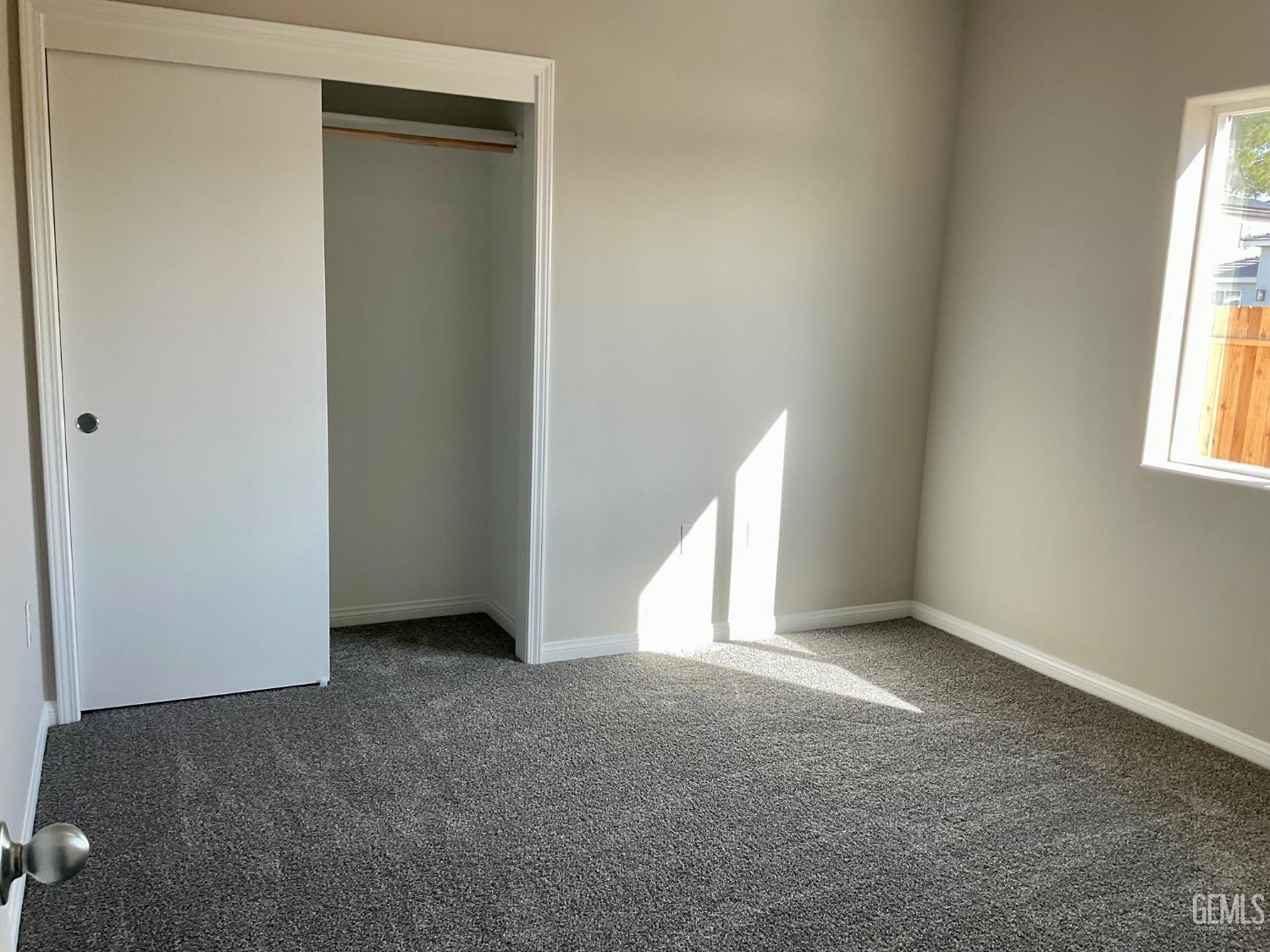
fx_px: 1064
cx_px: 635
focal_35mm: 29
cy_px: 476
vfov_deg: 48.2
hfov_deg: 61.7
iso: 40
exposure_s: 1/120
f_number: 1.8
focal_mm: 3
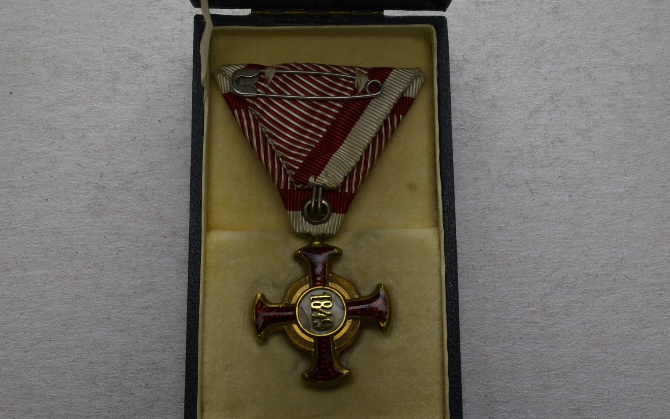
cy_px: 222
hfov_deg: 43.5
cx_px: 334
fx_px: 840
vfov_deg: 28.0
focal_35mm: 46
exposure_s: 1/250
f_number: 14
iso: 400
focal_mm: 30
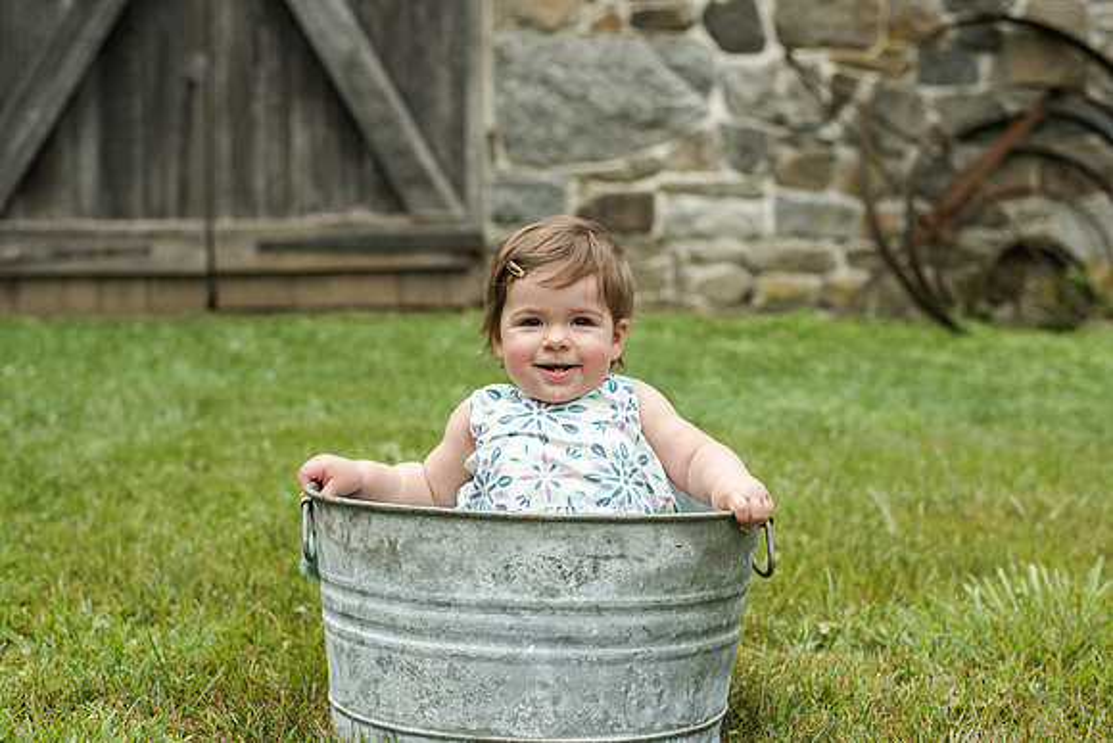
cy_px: 345
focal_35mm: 55
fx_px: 1687
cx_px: 561
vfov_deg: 24.8
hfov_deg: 36.5
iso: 640
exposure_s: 1/2500
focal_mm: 50
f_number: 3.5
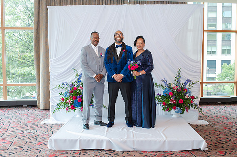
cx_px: 123
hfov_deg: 50.6
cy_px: 80
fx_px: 251
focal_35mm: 38
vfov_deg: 34.9
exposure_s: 1/200
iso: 1000
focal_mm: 35
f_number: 5
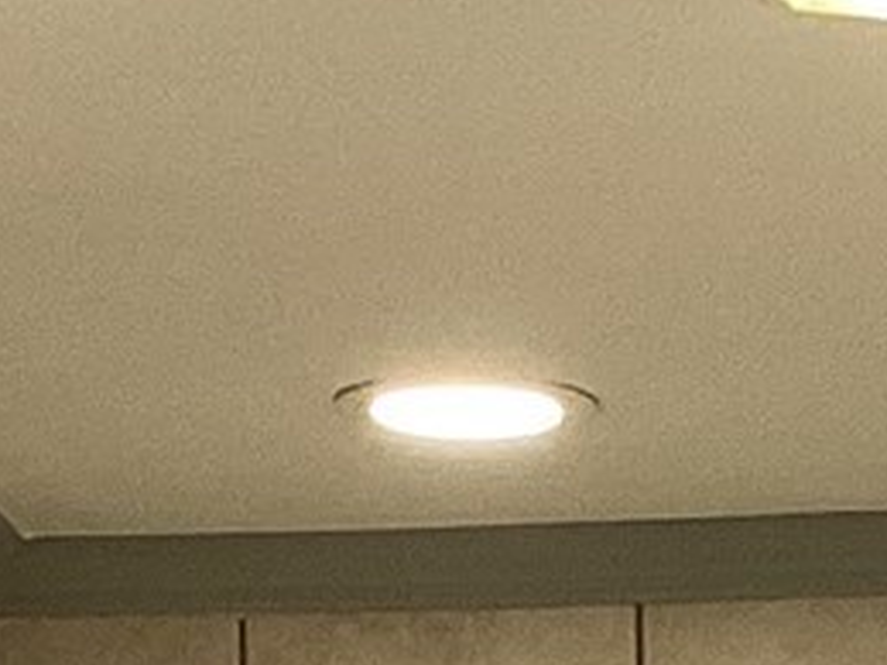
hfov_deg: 8.0
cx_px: 1017
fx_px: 6275
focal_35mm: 245
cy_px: 2190
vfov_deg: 5.6
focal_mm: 3.3
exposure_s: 1/60
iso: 80
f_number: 2.4
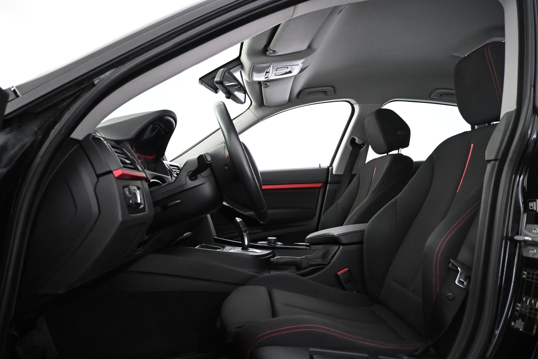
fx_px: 359
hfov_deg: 73.7
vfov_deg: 53.1
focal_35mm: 24
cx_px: 269
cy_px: 180
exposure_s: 1/60
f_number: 3.5
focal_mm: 16
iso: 4000
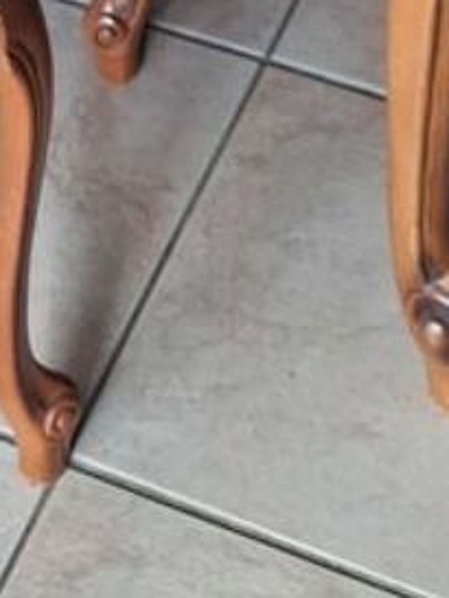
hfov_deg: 11.2
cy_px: -807
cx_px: 212
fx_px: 2281
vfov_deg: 12.1
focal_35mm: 132
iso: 250
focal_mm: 4
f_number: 1.8
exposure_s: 1/50
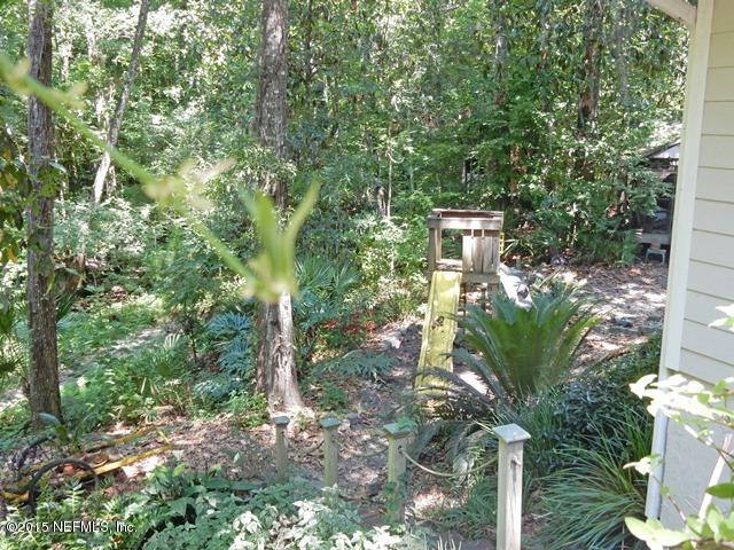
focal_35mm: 36
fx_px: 763
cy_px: 275
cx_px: 367
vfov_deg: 39.7
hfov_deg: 51.4
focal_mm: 6.4
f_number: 4
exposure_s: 1/100
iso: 400
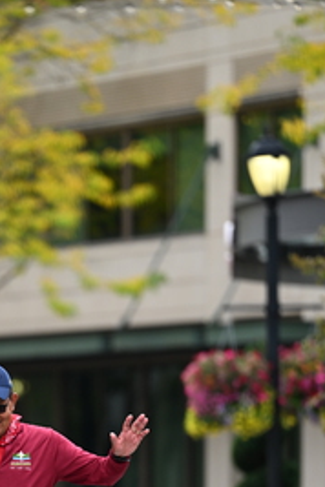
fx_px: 5579
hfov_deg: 3.3
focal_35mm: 412
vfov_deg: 5.0
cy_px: 440
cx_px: 1
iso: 400
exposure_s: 1/1250
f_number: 2.8
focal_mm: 200
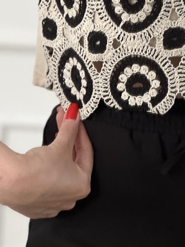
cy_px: 3
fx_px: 1433
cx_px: 171
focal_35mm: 201
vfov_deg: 9.8
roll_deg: -0.8
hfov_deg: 7.4
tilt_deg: -38.1
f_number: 2.8
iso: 200
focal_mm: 9
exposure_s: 1/33
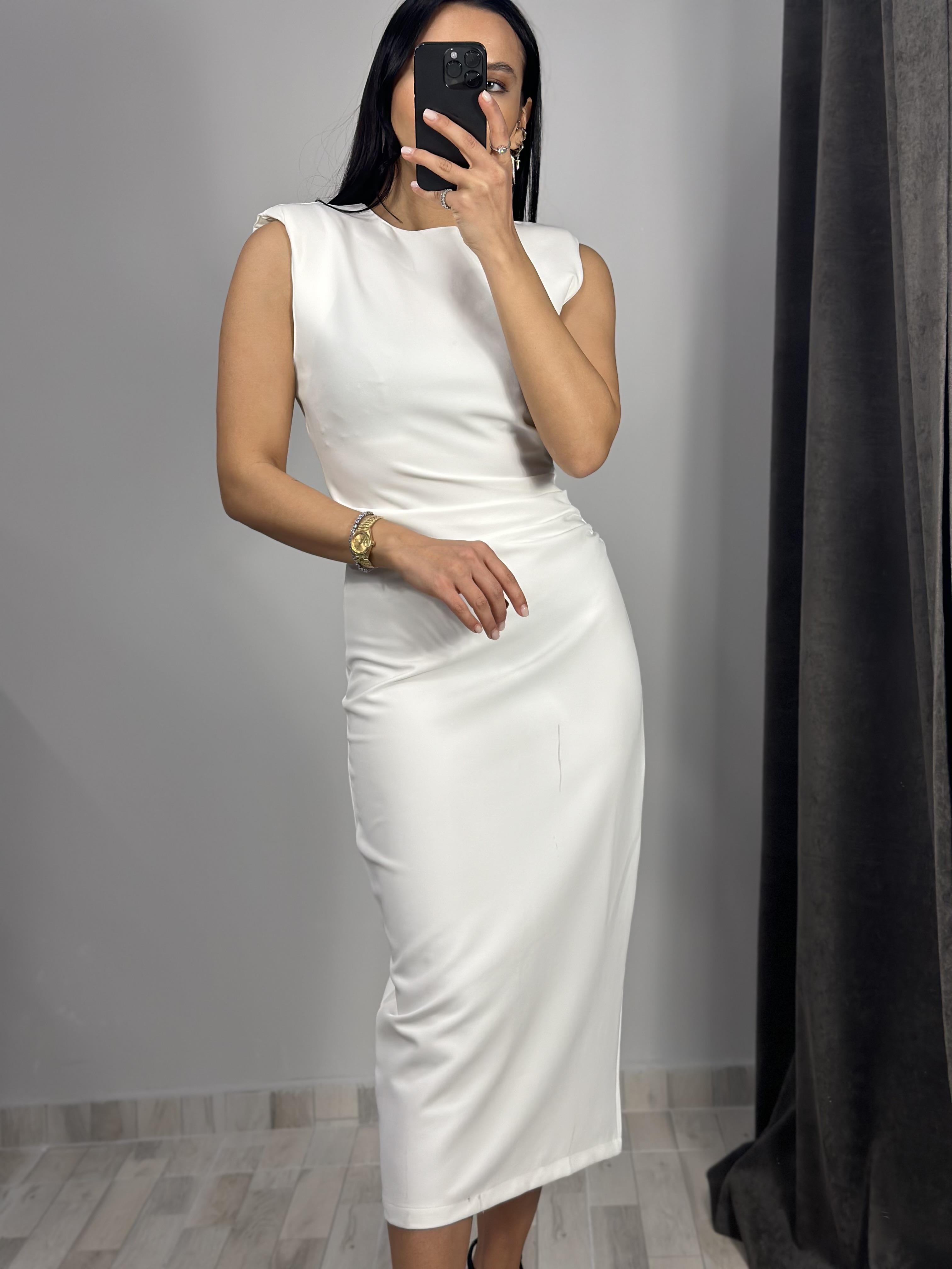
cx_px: 476
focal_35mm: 48
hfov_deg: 30.3
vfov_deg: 39.7
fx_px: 1760
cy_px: 634
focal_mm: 6.86
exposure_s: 1/100
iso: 64
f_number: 1.78
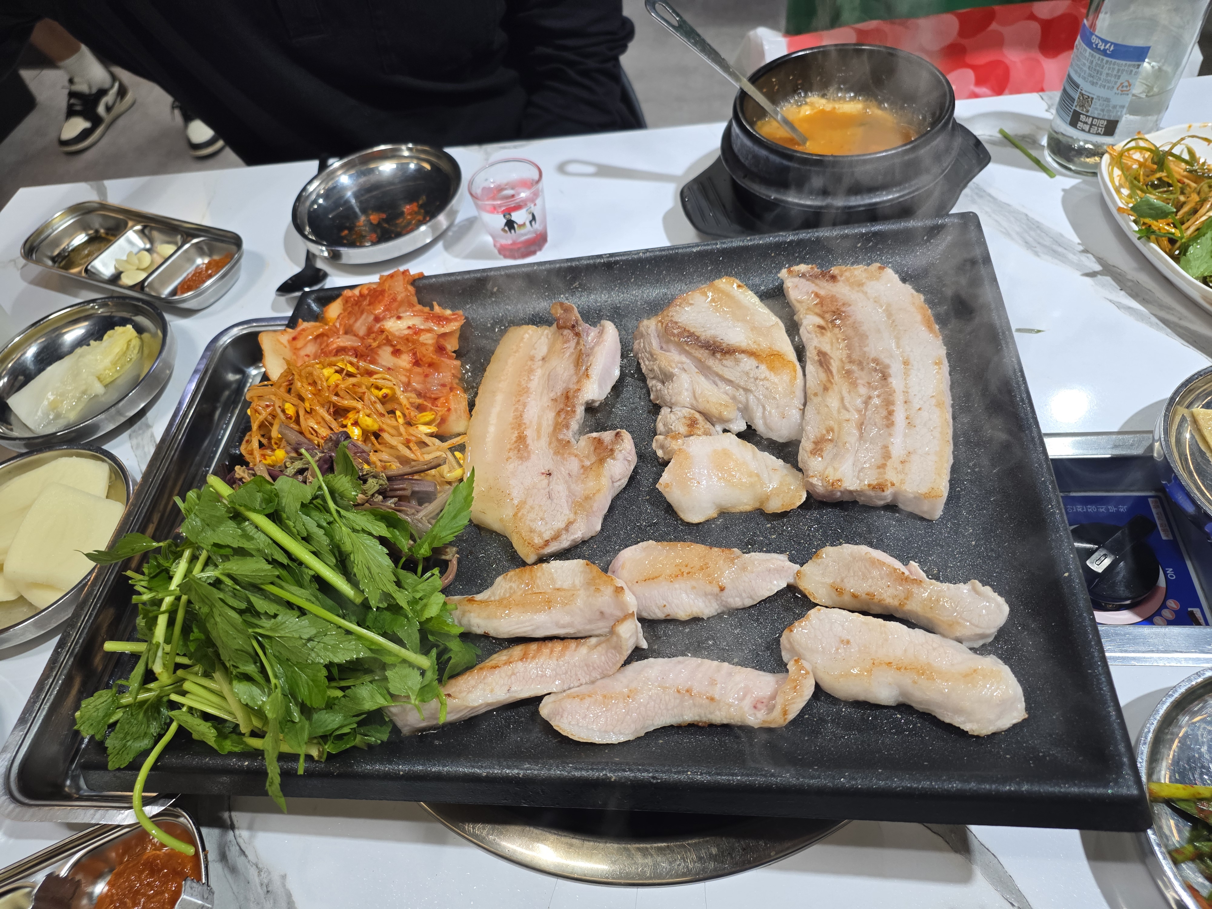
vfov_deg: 58.9
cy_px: 454
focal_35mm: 23
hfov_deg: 73.9
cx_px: 606
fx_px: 805
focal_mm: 6.3
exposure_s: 1/120
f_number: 1.7
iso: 125
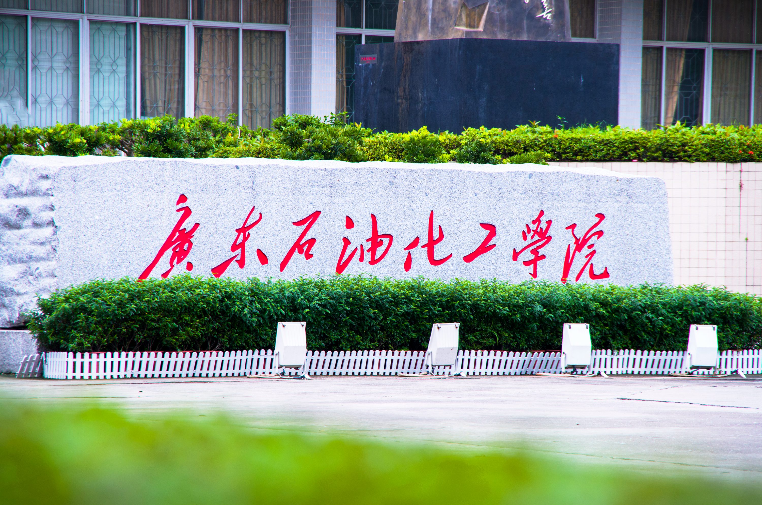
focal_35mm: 202
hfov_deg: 10.2
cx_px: 381
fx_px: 4267
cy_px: 252
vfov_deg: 6.8
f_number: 5.6
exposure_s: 1/160
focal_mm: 135
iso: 100
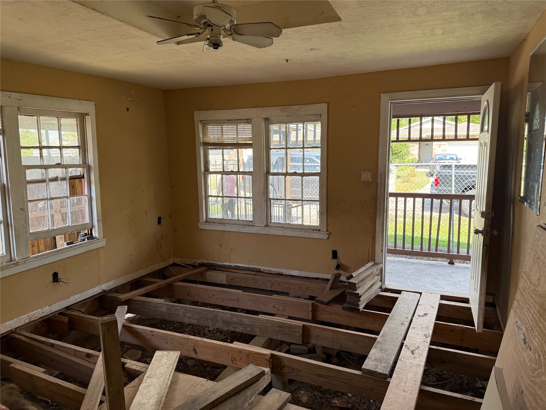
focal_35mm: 24
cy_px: 205
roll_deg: +0.5
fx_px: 379
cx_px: 273
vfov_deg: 56.8
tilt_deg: -7.2
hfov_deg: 71.6
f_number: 1.78
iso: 100
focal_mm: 6.76
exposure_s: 1/241
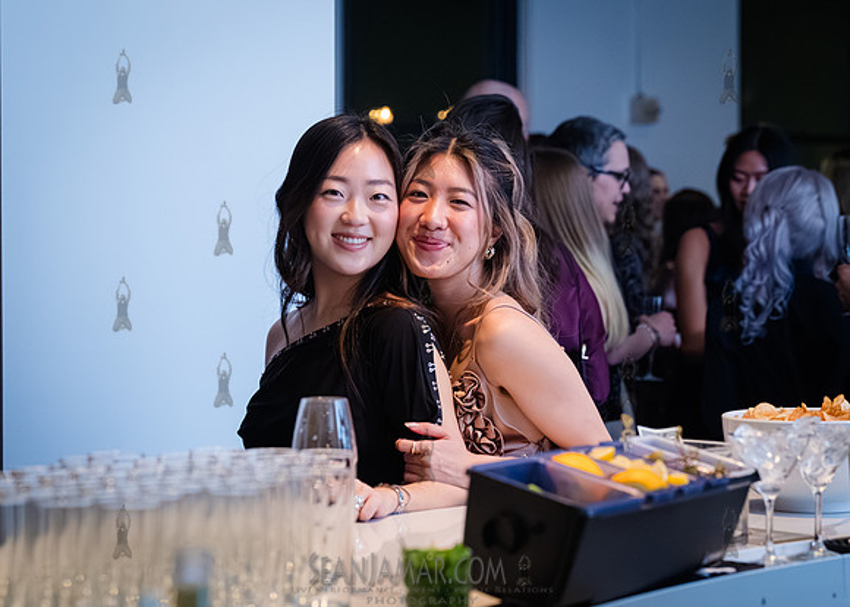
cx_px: 422
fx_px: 2373
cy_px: 296
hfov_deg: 20.3
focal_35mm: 98
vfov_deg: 14.6
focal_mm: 86
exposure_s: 1/200
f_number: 4.5
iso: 12800
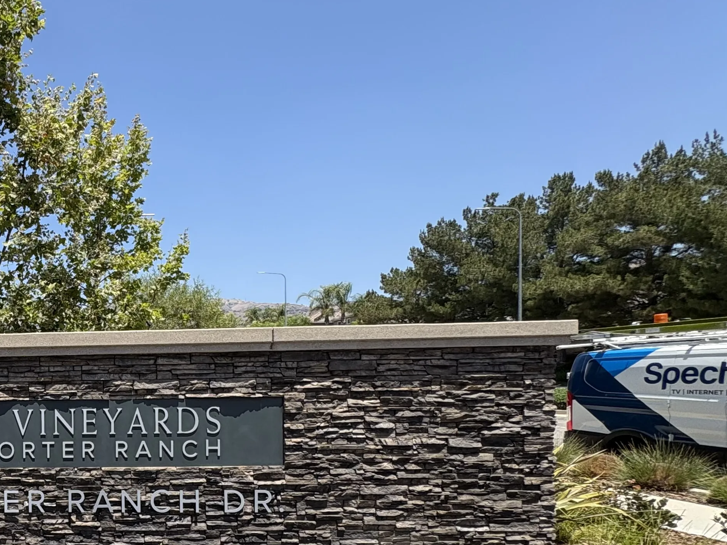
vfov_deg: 45.1
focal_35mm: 30
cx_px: -41
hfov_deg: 46.9
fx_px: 630
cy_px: 413
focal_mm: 2.22
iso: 40
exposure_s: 1/980
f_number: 2.2
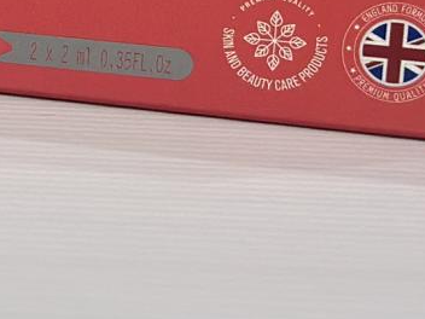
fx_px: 2677
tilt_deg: -9.5
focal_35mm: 218
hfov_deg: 8.7
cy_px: 13
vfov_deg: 6.8
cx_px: -350
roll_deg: -2.4
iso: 250
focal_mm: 6.86
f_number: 1.78
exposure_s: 1/100
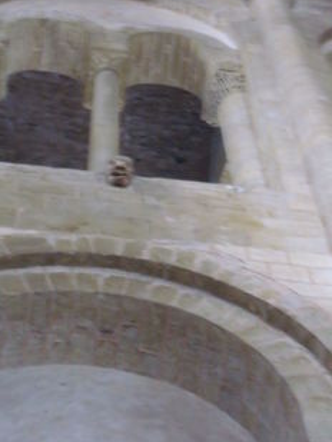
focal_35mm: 101
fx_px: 1291
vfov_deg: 19.4
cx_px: 123
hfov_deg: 14.6
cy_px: 159
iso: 400
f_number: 4.7
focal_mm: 13.02
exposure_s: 1/2.5
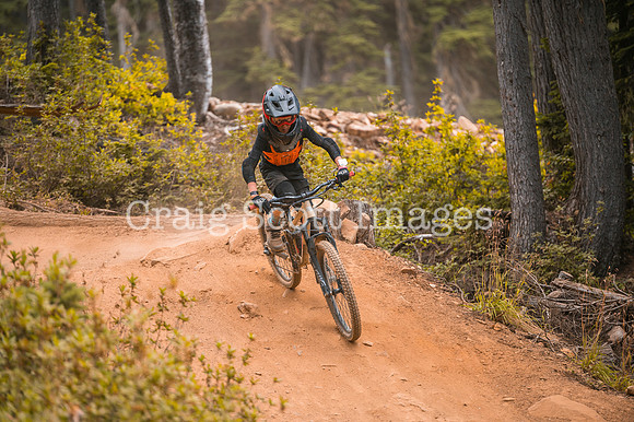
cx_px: 317
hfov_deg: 10.3
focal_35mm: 200
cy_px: 211
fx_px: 3520
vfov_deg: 6.9
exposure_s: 1/1600
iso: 450
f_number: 2.8
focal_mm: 200
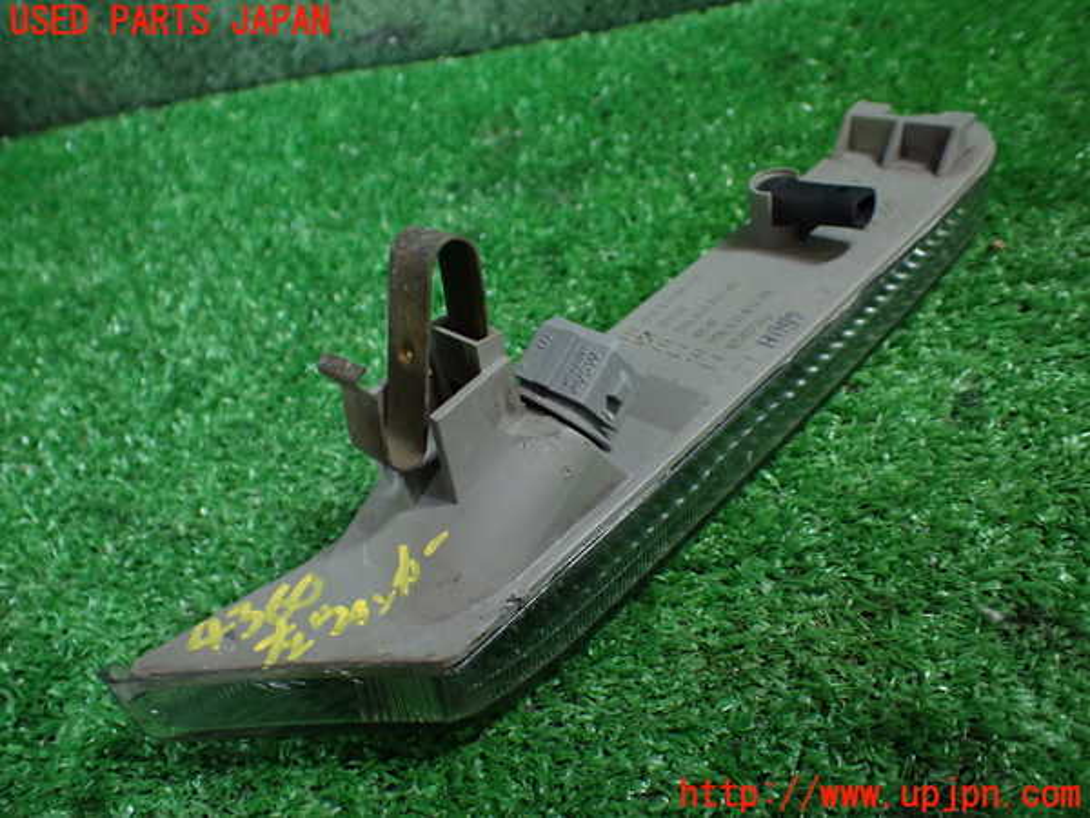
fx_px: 945
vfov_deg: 46.8
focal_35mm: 30
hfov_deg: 60.0
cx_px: 545
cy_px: 409
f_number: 2.3
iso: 800
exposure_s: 1/125
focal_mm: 5.4
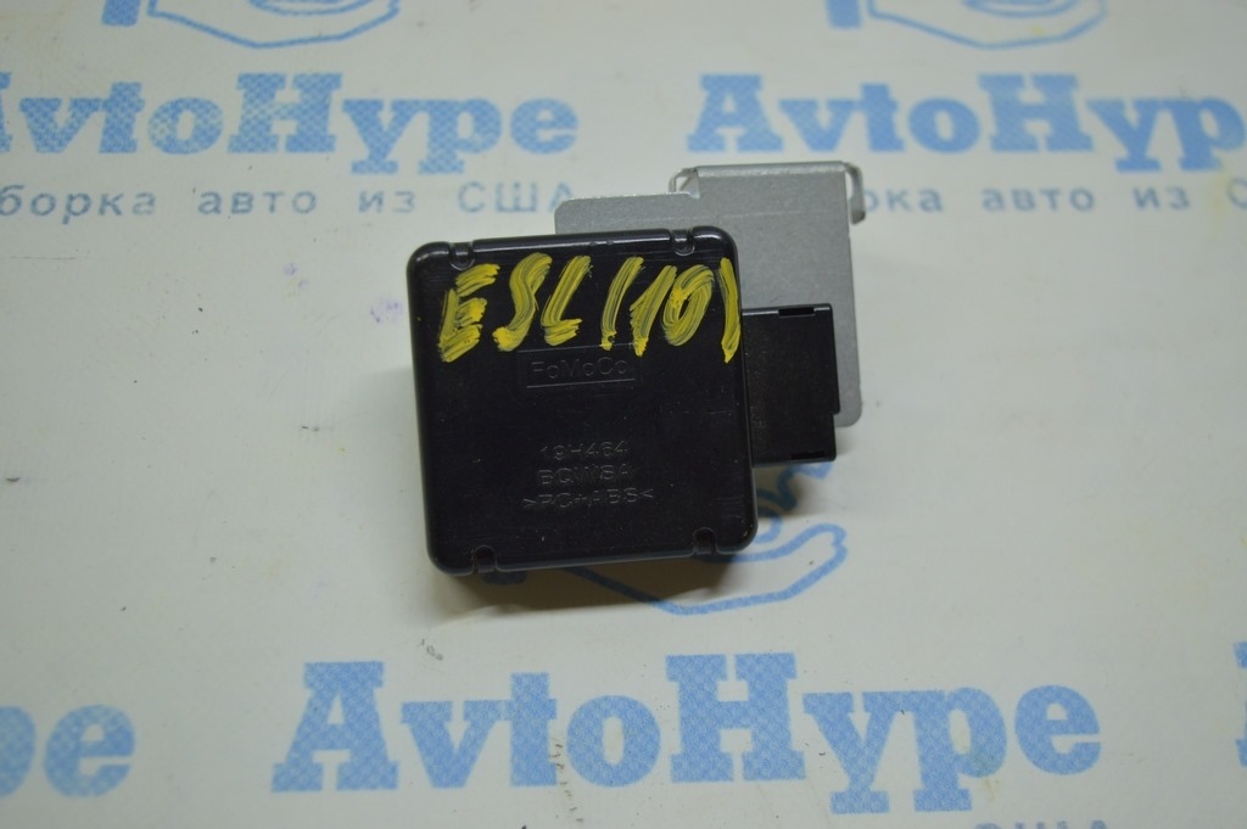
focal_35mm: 44
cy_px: 414
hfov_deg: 45.0
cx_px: 624
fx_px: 1506
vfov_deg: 30.8
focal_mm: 29
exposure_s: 1/100
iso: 400
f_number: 4.2
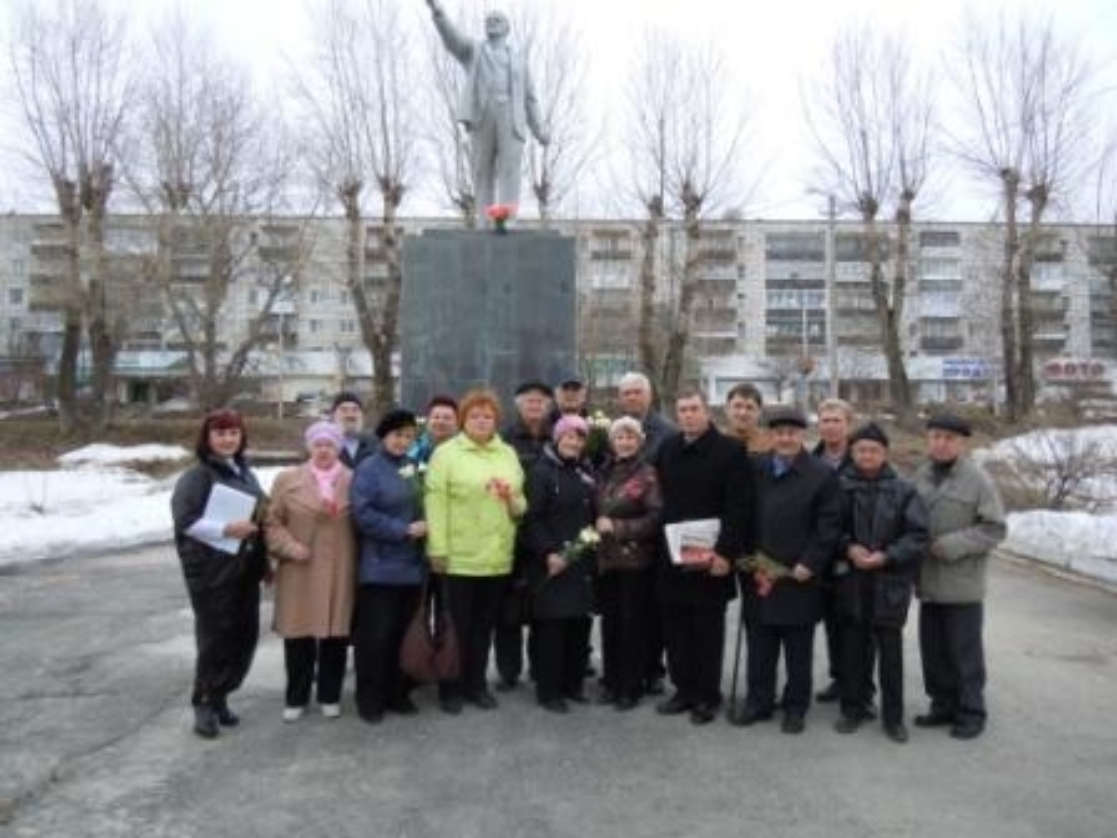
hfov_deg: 60.0
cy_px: 419
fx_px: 968
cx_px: 558
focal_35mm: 30
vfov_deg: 46.8
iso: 100
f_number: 3.5
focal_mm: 5.4
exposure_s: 1/250
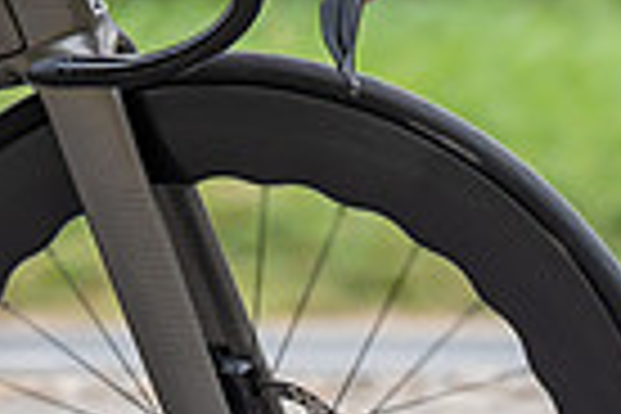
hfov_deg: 3.3
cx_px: -168
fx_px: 10832
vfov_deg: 2.2
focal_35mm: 628
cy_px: -562
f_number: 4
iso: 800
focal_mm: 120
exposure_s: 1/1000
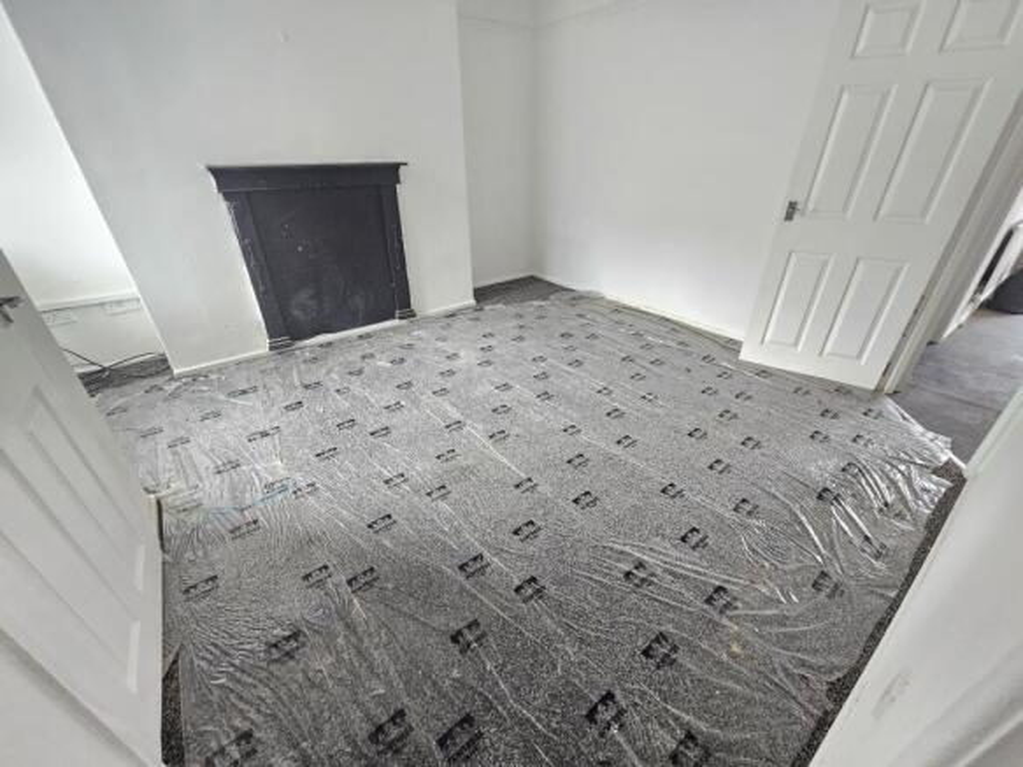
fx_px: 384
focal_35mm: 13
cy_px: 384
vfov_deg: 89.9
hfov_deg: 106.2
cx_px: 512
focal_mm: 2.2
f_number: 2.2
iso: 250
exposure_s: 1/50
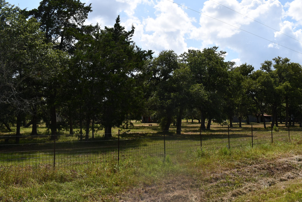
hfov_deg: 53.1
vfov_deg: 37.0
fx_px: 302
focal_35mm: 36
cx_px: 151
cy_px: 101
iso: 100
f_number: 10
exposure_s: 1/250
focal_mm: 18
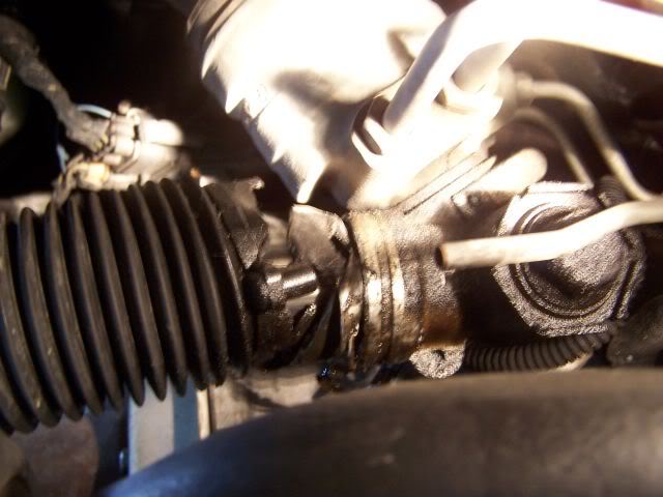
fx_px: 728
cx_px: 332
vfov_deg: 37.7
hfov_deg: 49.0
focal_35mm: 38
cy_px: 248
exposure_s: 1/8
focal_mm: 6.3
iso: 140
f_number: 2.8
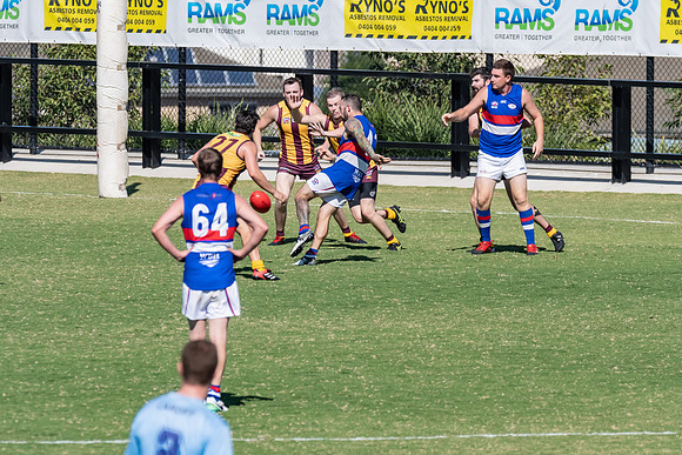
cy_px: 228
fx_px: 10377
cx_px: 341
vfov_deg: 2.5
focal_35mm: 548
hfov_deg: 3.8
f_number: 8
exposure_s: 1/4000
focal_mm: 360
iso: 1000
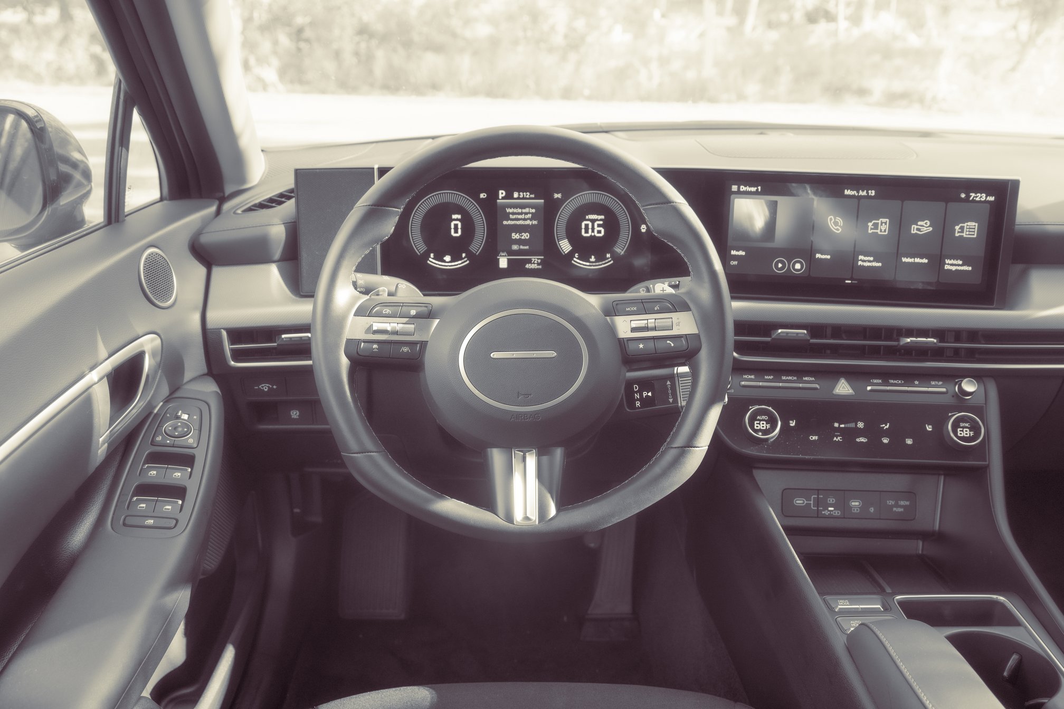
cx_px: 532
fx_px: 940
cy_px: 380
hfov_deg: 59.0
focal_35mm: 32
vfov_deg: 41.3
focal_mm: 28
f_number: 5
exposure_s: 1/60
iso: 800
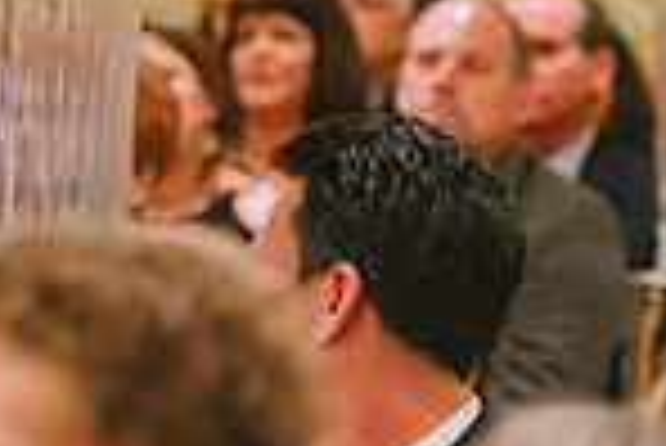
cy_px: 327
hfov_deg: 4.3
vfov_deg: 2.9
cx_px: -544
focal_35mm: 470
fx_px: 8703
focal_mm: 120
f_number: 3.2
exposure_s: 1/200
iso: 2000
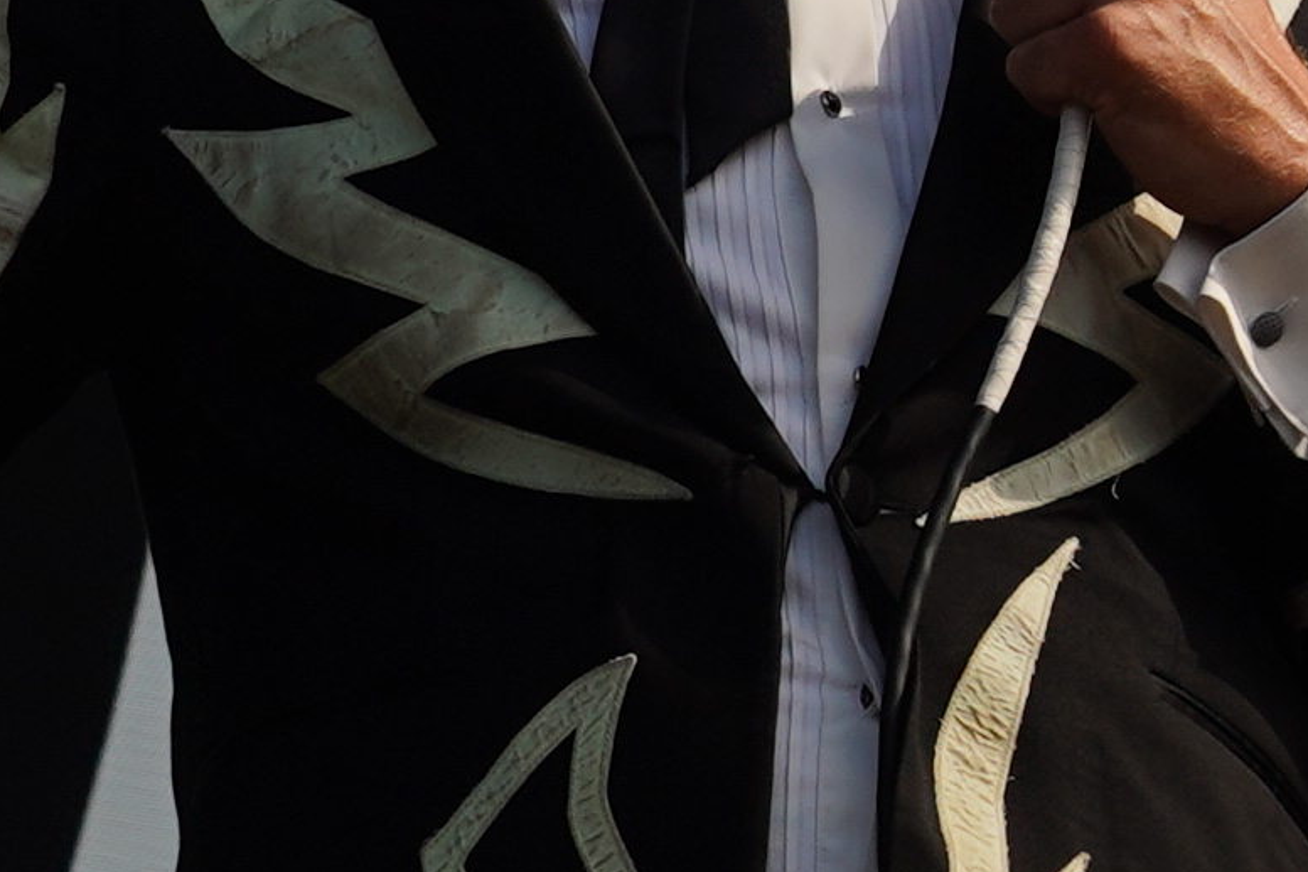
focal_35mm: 294
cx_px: 2029
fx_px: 10679
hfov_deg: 6.9
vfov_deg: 4.7
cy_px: 111
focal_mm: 38
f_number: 8
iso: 100
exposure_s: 1/500
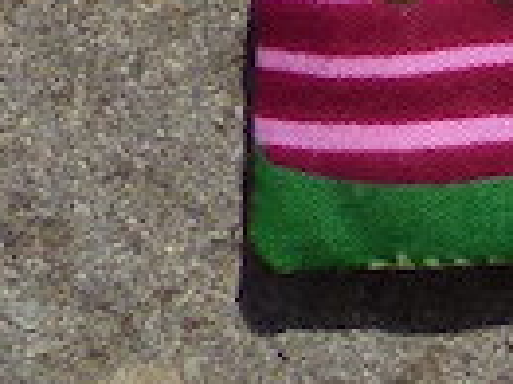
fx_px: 3006
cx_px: 1750
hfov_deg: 7.8
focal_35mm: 203
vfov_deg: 6.3
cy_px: -1031
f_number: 4
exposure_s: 1/1000
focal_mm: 4.5
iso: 100
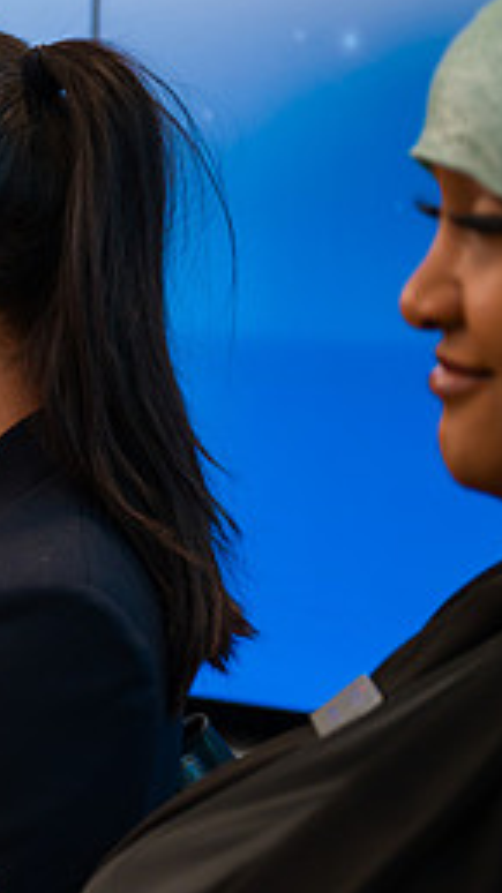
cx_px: -454
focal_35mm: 127
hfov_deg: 9.1
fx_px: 3007
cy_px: 564
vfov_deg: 16.9
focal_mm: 52
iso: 400
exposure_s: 1/200
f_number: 3.2
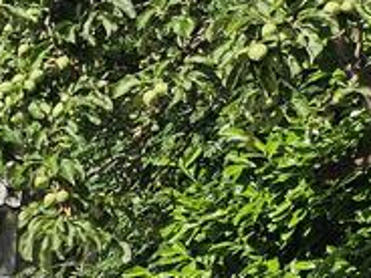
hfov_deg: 10.5
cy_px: 477
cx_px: -671
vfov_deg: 9.8
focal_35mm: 144
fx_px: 1543
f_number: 1.8
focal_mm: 5.4
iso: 25
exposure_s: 1/1659
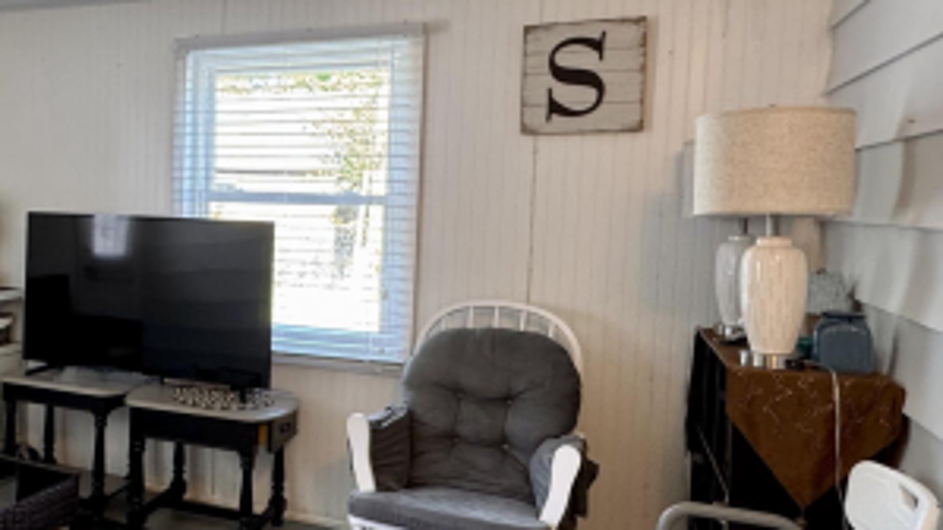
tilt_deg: -3.9
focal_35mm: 34
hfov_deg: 53.7
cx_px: 175
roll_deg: -1.9
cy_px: 243
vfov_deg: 34.6
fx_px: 850
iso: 320
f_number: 2.2
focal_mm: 2.22
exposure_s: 1/60
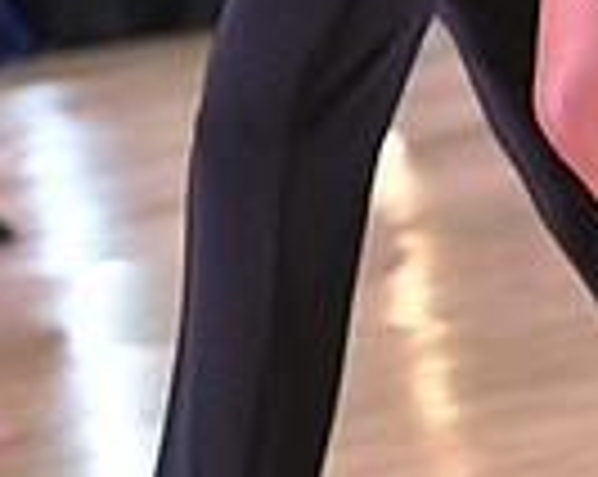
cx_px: 609
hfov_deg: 4.5
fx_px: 7599
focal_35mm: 430
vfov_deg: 3.6
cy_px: -230
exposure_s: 1/320
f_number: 5
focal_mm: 105
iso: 4000
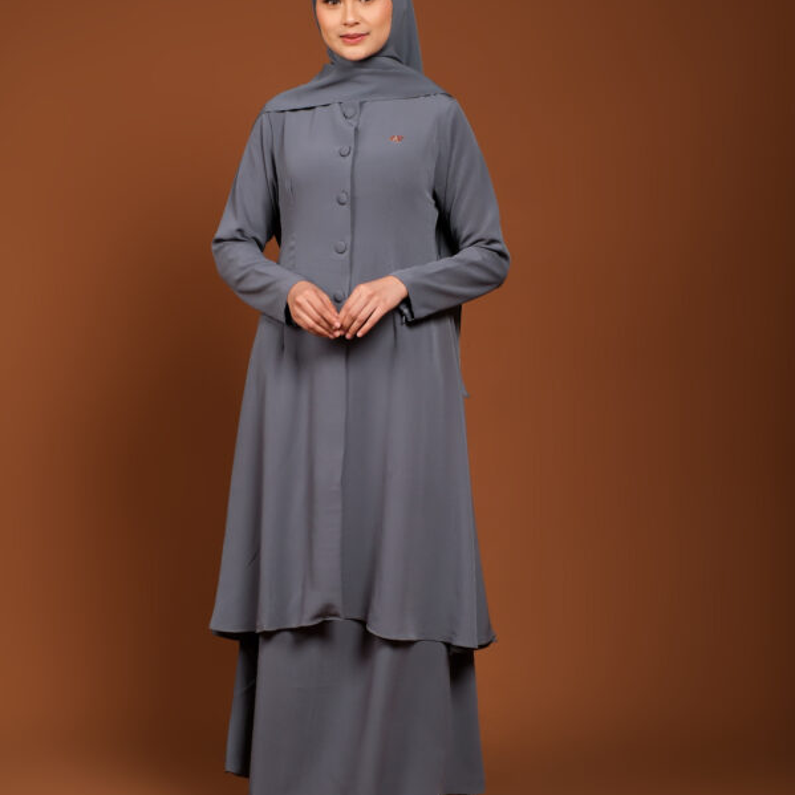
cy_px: 433
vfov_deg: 22.5
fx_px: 2001
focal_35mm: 77
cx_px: 368
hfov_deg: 22.5
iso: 250
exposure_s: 1/200
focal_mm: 35
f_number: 6.4
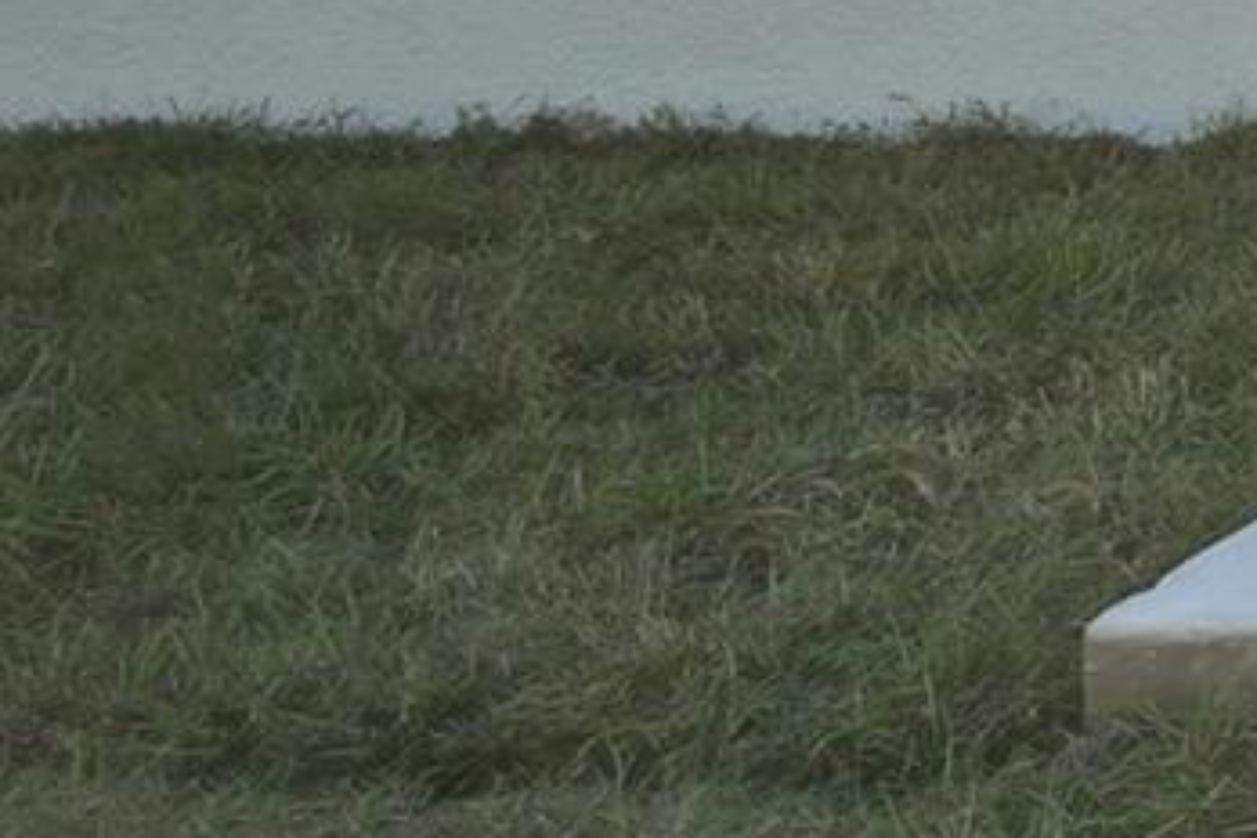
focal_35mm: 69
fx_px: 2409
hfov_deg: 17.6
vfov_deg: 18.0
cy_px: -347
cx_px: 2658
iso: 100
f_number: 7.1
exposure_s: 1/60
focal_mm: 10
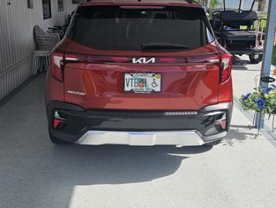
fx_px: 295
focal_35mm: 37
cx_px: 129
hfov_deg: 50.1
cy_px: 71
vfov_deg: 38.3
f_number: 1.7
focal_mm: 6.3
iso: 10
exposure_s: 1/463
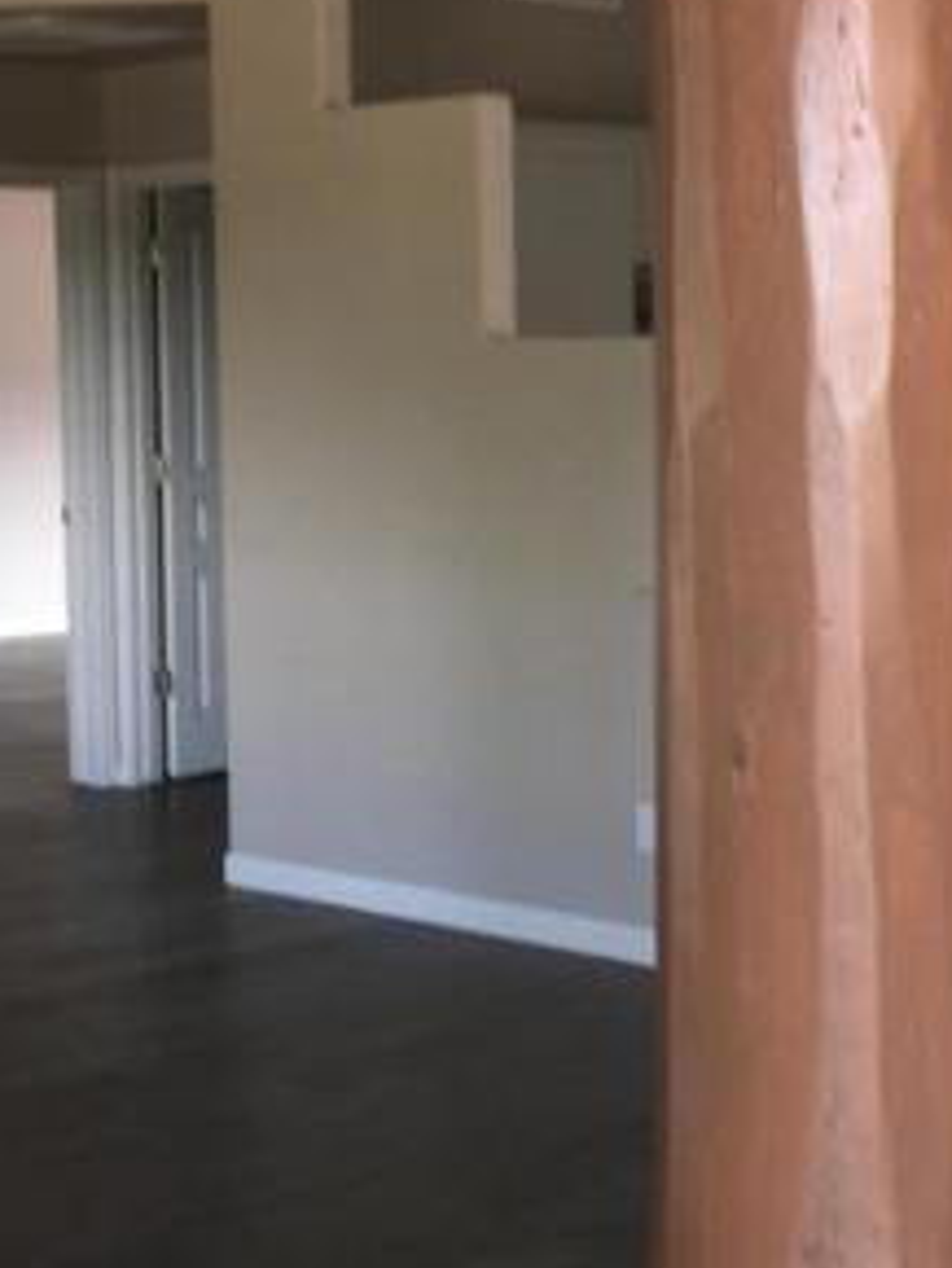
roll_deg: -0.1
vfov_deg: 25.3
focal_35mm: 77
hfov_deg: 19.1
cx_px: 592
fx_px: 2821
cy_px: 601
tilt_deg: -3.5
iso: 50
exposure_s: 1/30
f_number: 2.2
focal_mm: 4.15
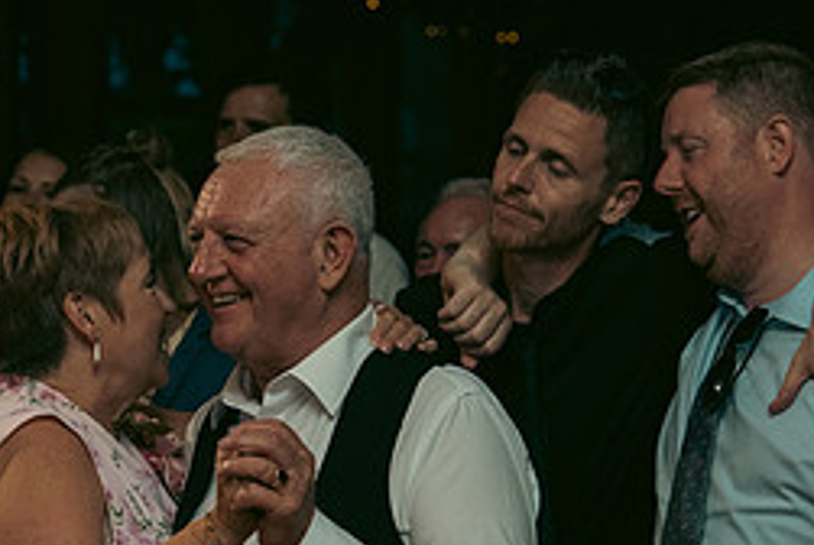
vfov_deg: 10.2
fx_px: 3033
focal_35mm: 134
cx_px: 246
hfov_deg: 15.2
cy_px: 469
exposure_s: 1/160
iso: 2500
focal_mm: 58
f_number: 3.5
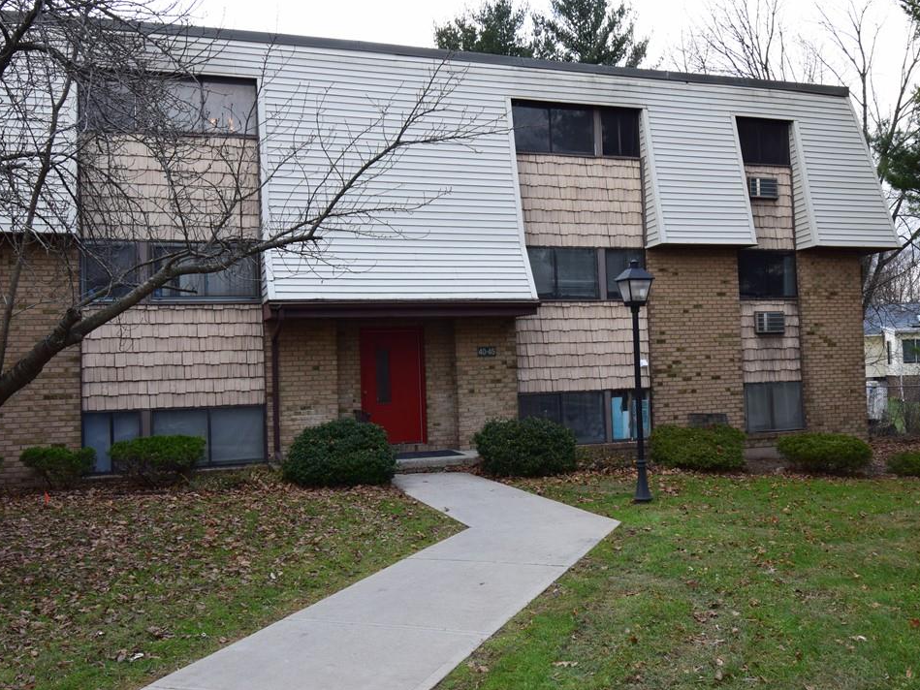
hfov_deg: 55.3
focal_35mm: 33
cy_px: 345
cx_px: 468
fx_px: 877
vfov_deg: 43.0
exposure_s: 1/80
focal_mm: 20
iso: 400
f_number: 8
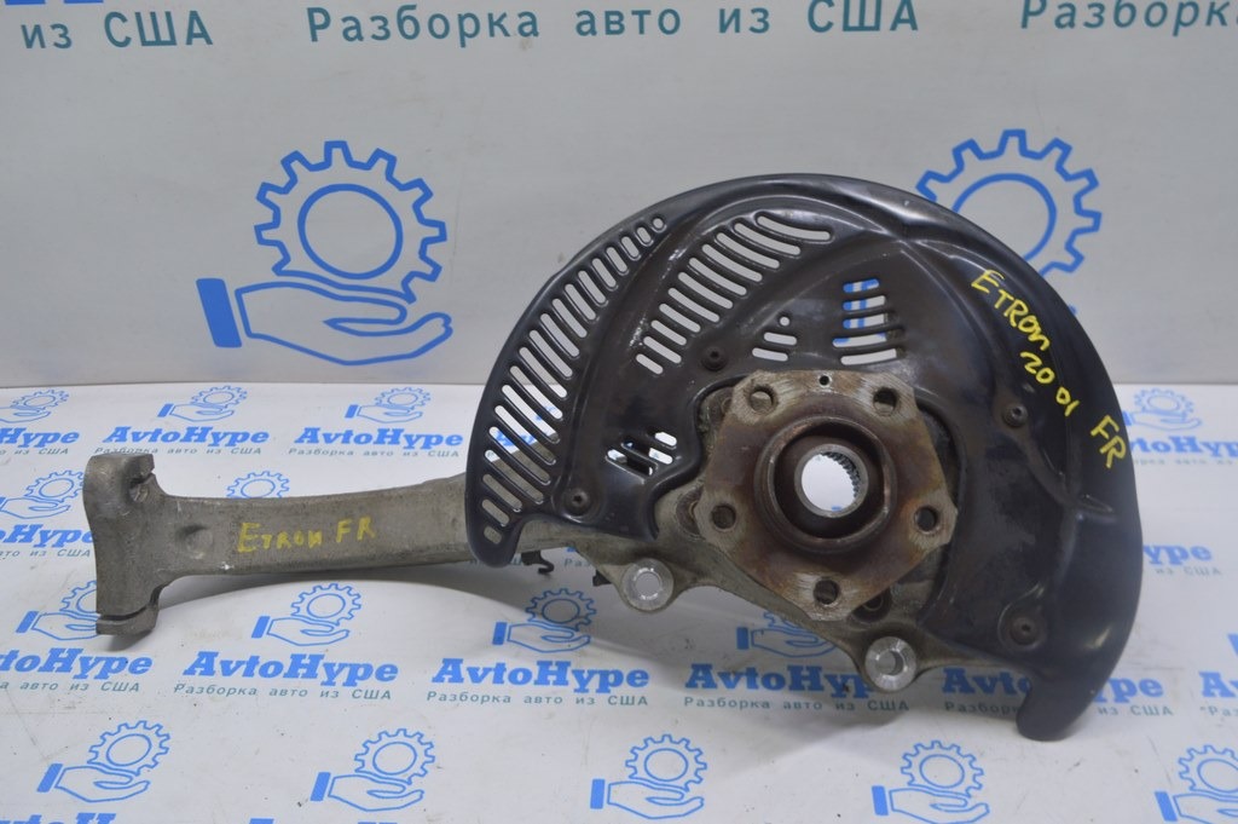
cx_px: 619
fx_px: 1237
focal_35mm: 36
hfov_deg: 53.2
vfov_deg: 36.8
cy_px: 412
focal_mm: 24
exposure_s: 1/25
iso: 400
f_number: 5.6
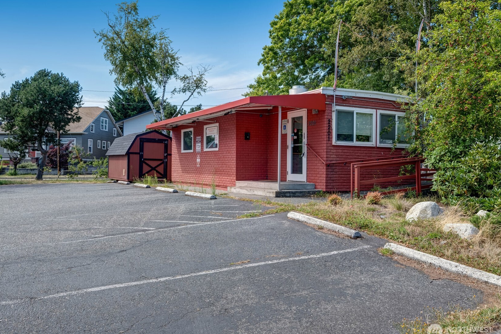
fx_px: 431
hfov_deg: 60.3
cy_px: 171
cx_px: 243
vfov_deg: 42.3
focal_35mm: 31
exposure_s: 1/250
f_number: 10
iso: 400
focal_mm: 30
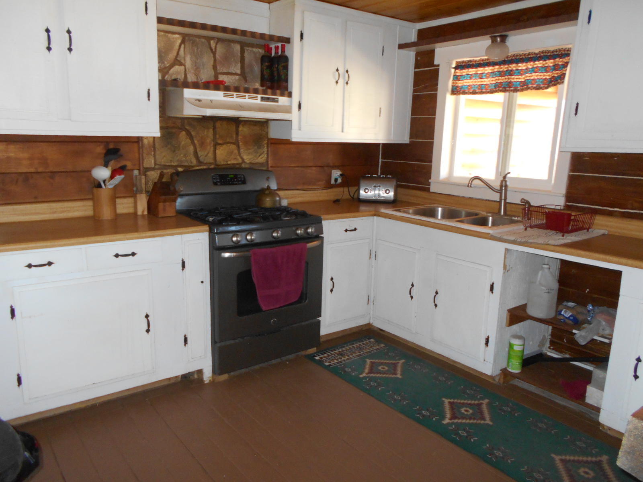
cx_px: 322
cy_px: 241
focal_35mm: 26
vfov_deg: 53.1
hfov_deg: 67.3
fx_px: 483
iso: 220
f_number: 3.2
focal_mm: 4.6
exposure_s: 1/25
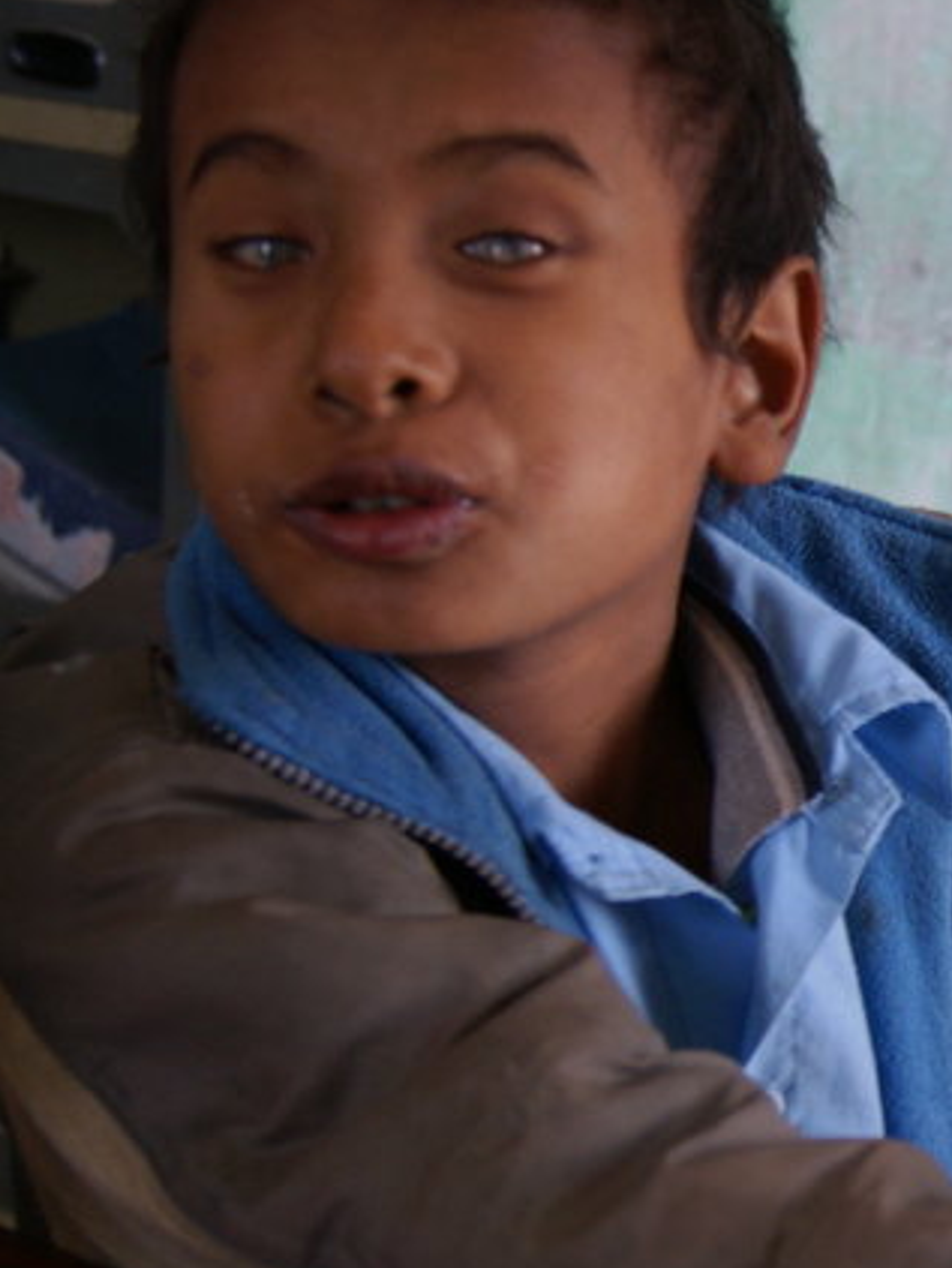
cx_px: 1294
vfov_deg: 21.5
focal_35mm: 91
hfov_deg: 15.4
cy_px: 798
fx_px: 3334
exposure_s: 1/50
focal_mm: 26
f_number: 4.5
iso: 160
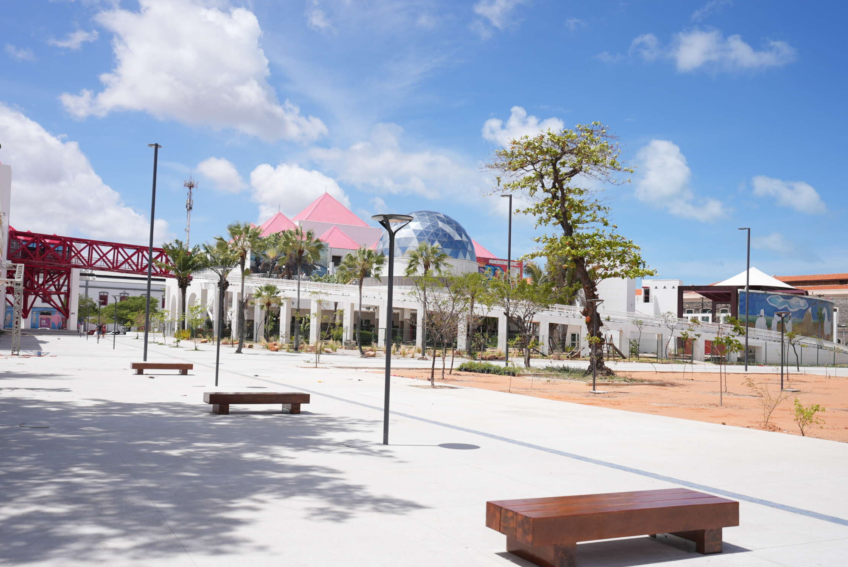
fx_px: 754
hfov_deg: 58.7
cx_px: 404
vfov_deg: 41.1
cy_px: 308
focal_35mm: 32
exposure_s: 1/3200
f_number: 2.8
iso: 125
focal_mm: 28
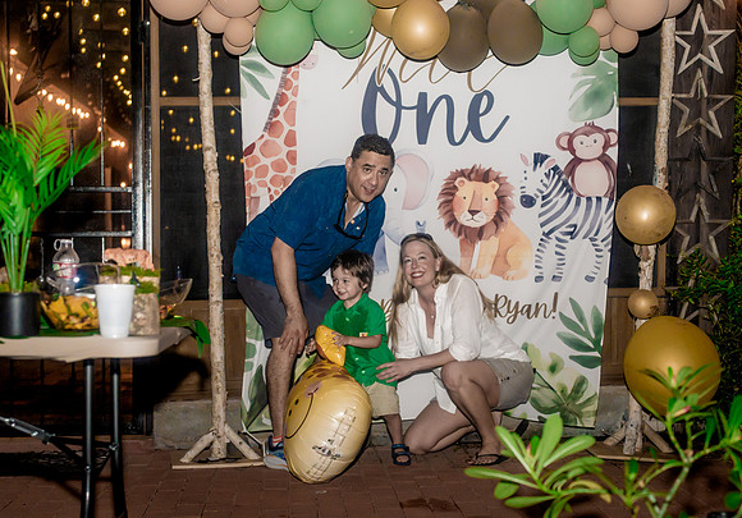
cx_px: 378
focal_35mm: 58
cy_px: 277
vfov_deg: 24.2
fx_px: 1208
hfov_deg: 34.1
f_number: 3.2
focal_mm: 49
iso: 2000
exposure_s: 1/200
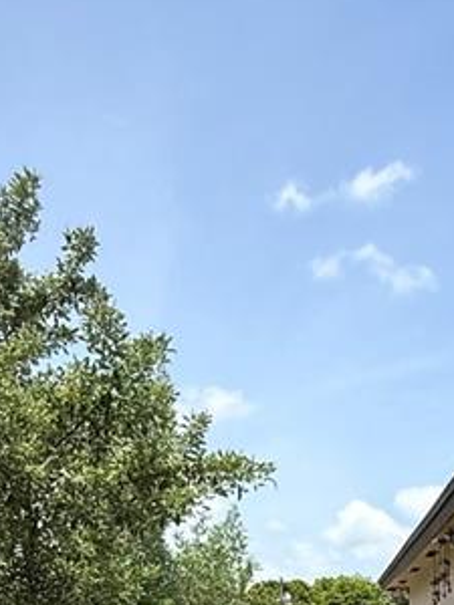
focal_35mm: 56
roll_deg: -1.0
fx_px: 979
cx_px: 349
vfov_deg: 27.1
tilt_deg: -8.5
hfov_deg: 25.7
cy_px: 841
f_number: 2.2
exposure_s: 1/1572
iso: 50
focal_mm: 2.22
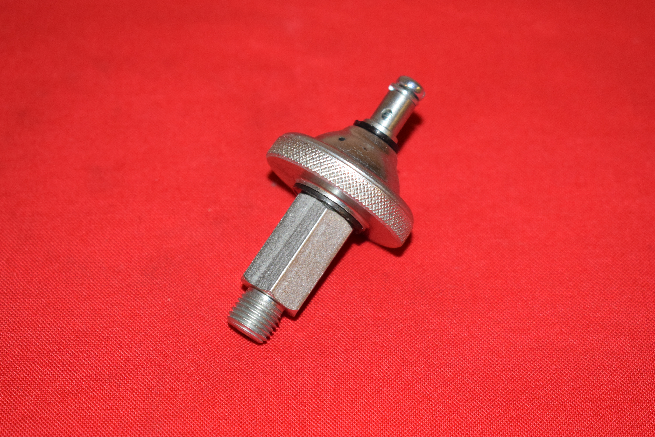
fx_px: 1501
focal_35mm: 82
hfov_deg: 24.6
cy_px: 218
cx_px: 328
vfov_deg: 16.6
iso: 1250
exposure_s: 1/200
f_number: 5.6
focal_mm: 55
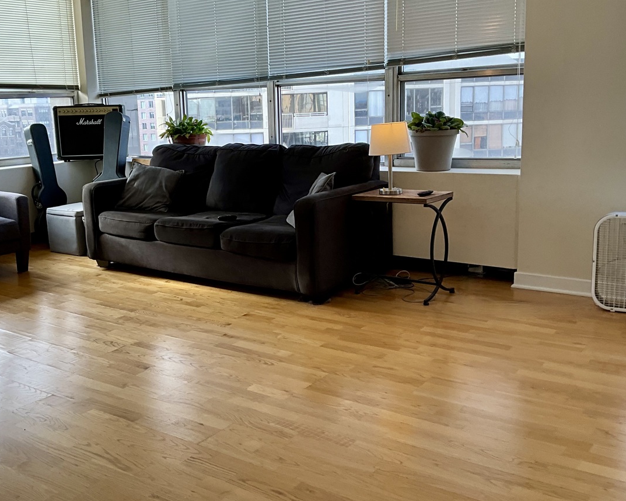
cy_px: 230
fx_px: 704
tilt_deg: -9.8
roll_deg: +1.6
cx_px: 263
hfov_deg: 47.8
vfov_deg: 39.1
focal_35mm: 38
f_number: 1.8
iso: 32
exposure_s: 1/120
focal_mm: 3
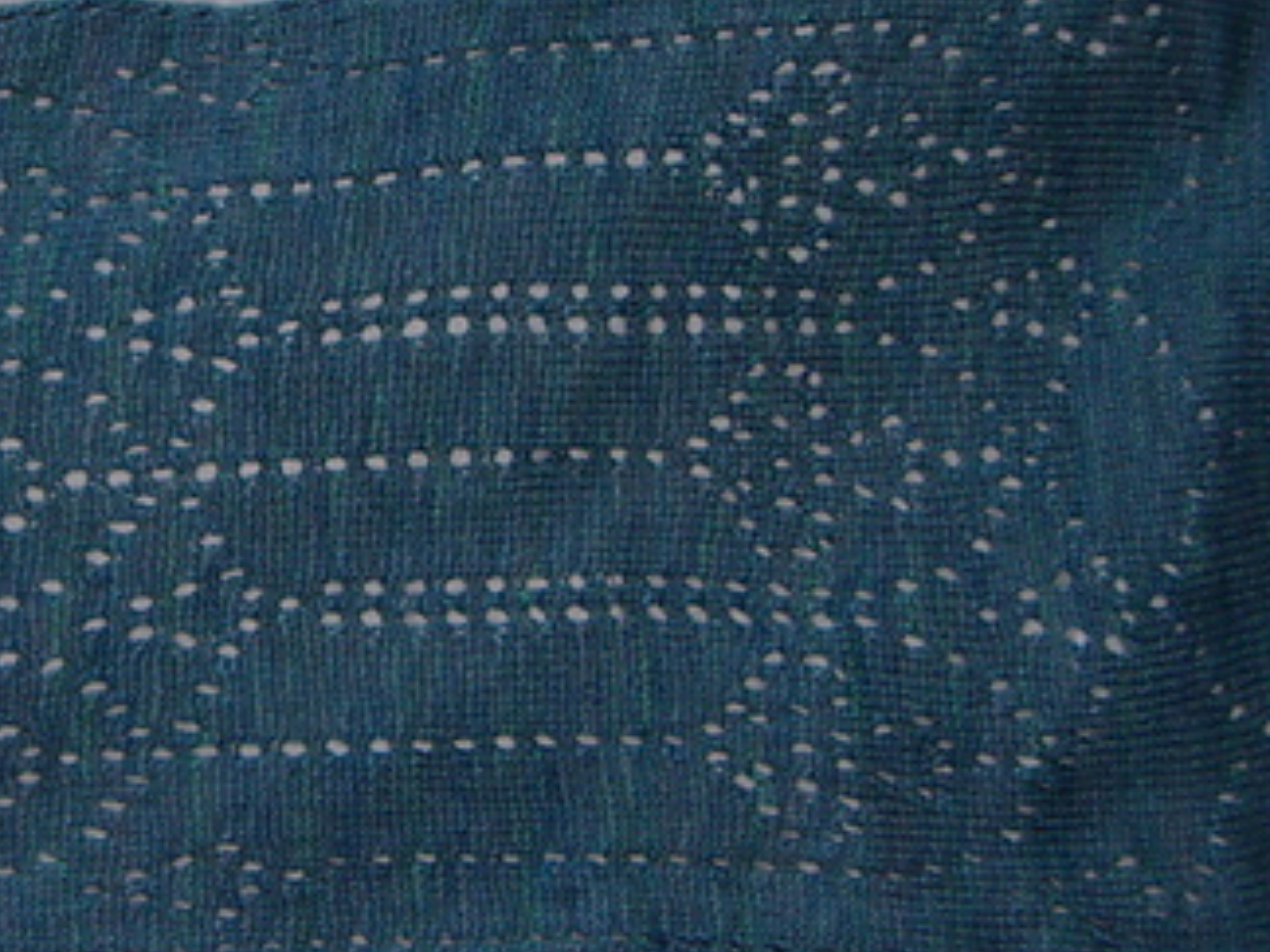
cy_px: 337
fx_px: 2752
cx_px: 180
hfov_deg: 25.4
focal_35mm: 75
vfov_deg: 19.6
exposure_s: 1/60.2
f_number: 3.5
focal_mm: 6.4
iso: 64
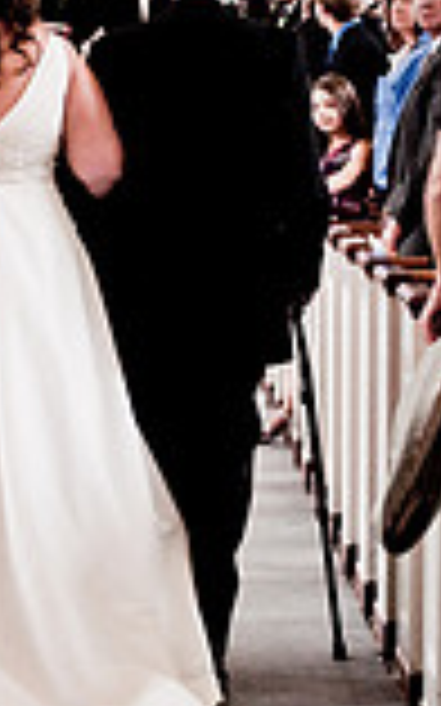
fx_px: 4648
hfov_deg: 5.4
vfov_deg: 8.7
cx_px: 29
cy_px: 423
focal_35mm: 241
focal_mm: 55
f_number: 4
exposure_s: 1/100
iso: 1000
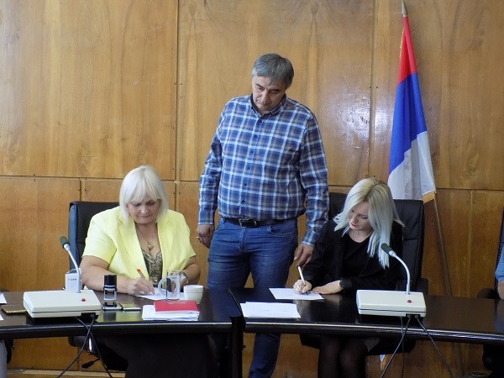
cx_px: 252
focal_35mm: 70
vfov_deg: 21.0
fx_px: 1019
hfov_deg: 27.8
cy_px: 189
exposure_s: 1/30
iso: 400
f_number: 4.2
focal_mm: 12.5
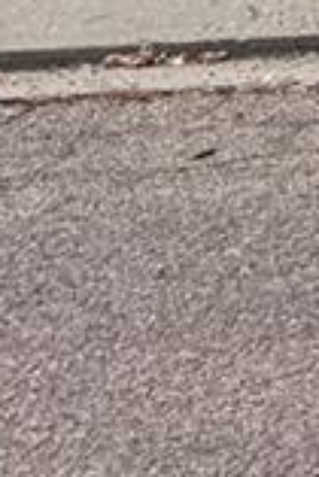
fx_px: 3037
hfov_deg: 5.1
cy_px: -993
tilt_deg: +1.0
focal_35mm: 229
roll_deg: -1.4
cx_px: 1422
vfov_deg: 7.7
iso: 80
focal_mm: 6.76
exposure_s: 1/6711
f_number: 1.78
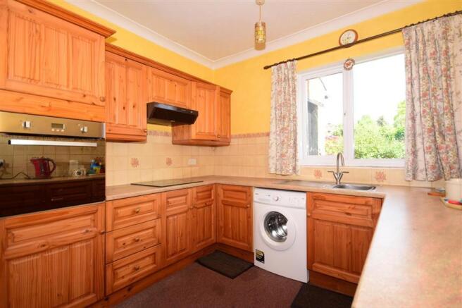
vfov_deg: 69.6
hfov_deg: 92.5
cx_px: 231
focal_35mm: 17
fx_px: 221
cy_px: 154
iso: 400
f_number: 7.1
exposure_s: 1/125
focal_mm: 11.5
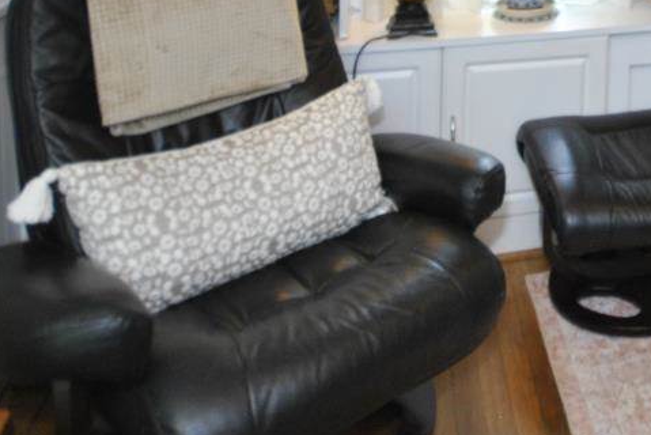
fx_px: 850
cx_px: 728
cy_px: -158
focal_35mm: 47
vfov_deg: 24.4
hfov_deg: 35.4
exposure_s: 1/30
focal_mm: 10
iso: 320
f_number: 4
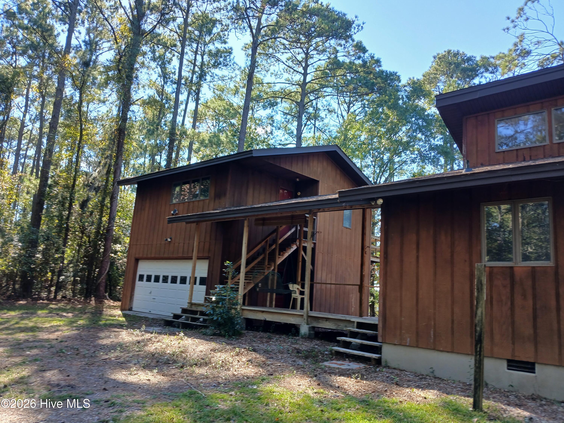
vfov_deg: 53.1
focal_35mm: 26
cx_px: 282
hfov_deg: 67.3
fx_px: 424
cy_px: 212
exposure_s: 1/120
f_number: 1.8
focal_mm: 3.98
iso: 32
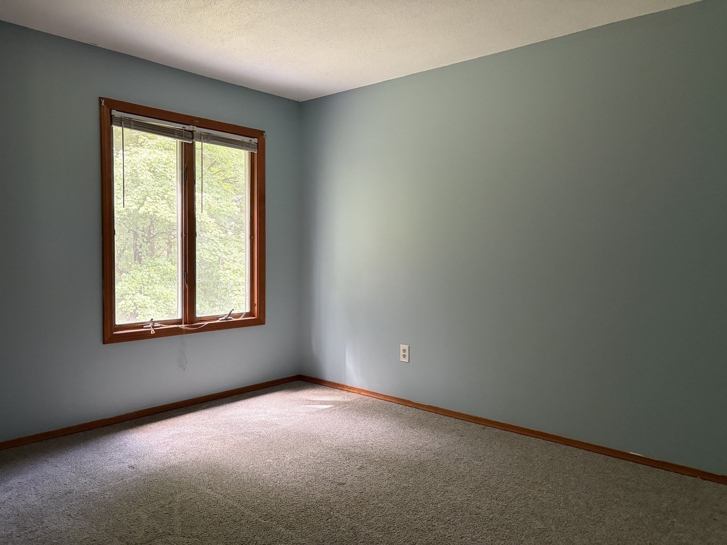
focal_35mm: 26
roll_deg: +0.0
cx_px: 364
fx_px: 546
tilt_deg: -1.9
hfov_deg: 67.3
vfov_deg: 53.1
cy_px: 272
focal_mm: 5.96
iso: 500
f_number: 1.6
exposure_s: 1/57
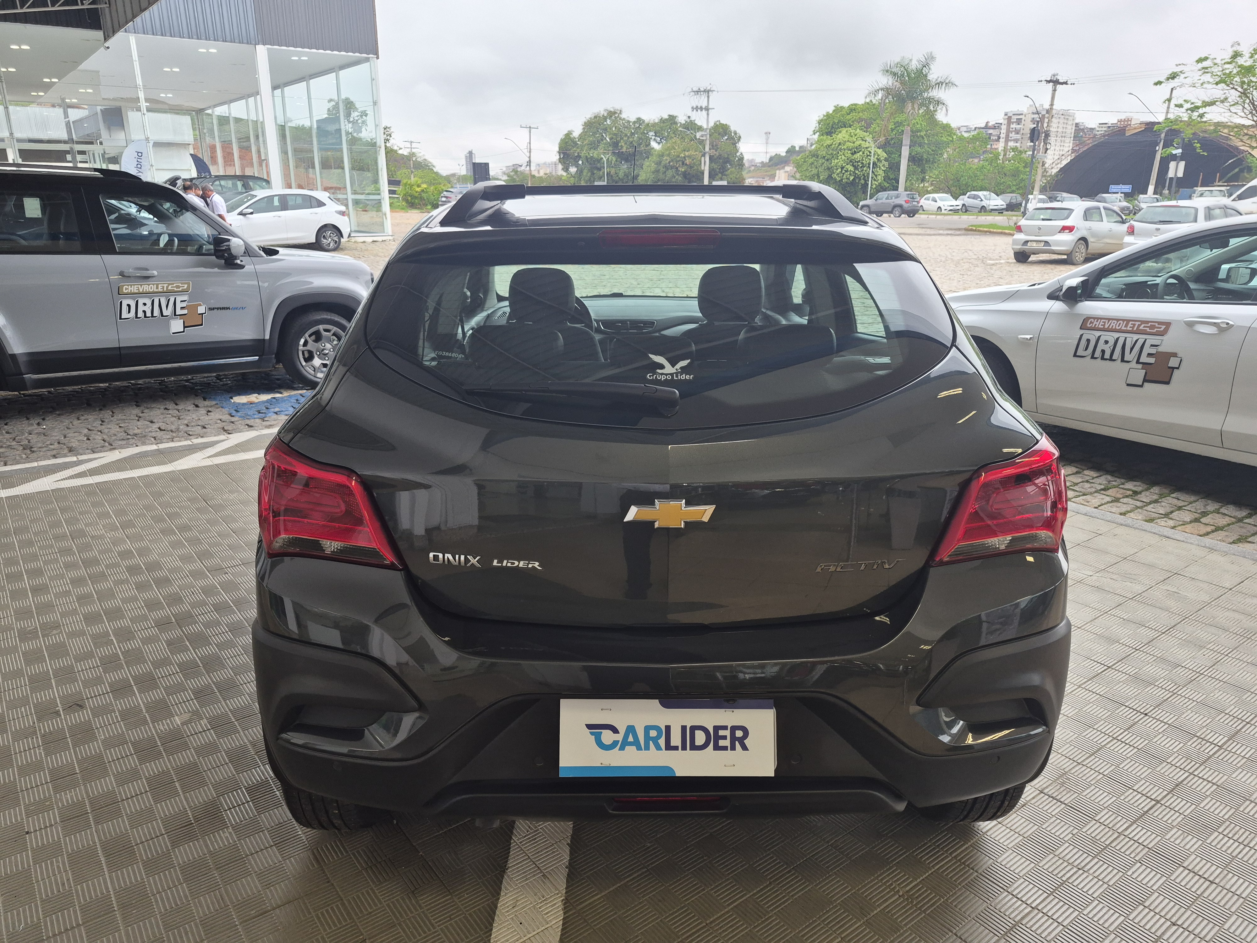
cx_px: 628
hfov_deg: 73.9
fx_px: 835
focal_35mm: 23
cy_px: 472
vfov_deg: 58.9
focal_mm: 5.4
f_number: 1.8
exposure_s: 1/180
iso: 125
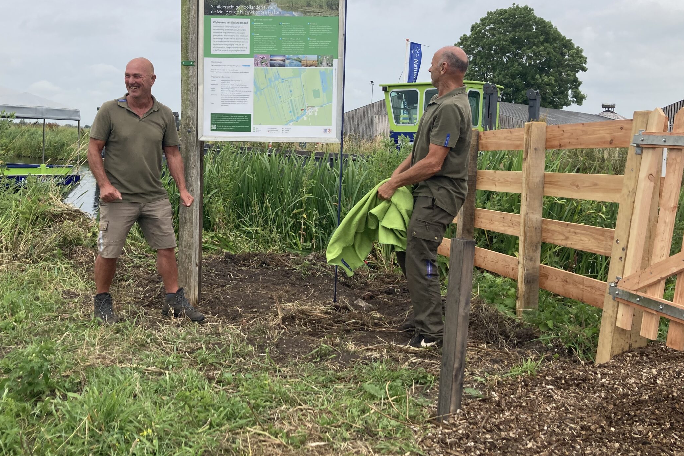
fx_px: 684
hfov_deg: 52.8
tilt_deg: -3.8
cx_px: 282
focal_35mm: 36
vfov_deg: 36.8
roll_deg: -2.1
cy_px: 194
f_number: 1.8
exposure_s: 1/2000
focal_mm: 3.99
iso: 20
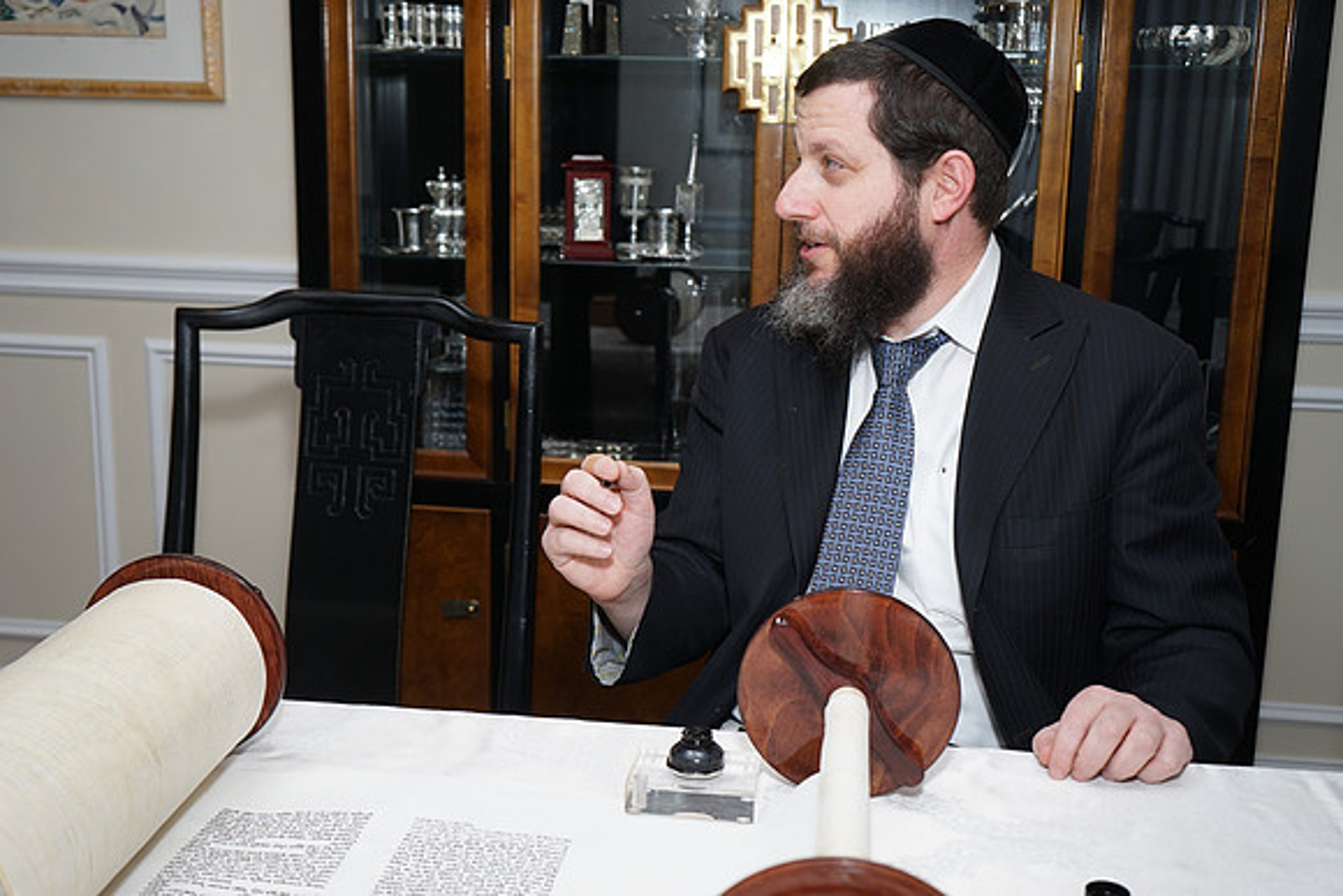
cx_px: 672
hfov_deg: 50.7
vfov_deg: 35.1
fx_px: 1418
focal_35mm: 38
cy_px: 448
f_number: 5.6
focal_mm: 38
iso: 320
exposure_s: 1/80
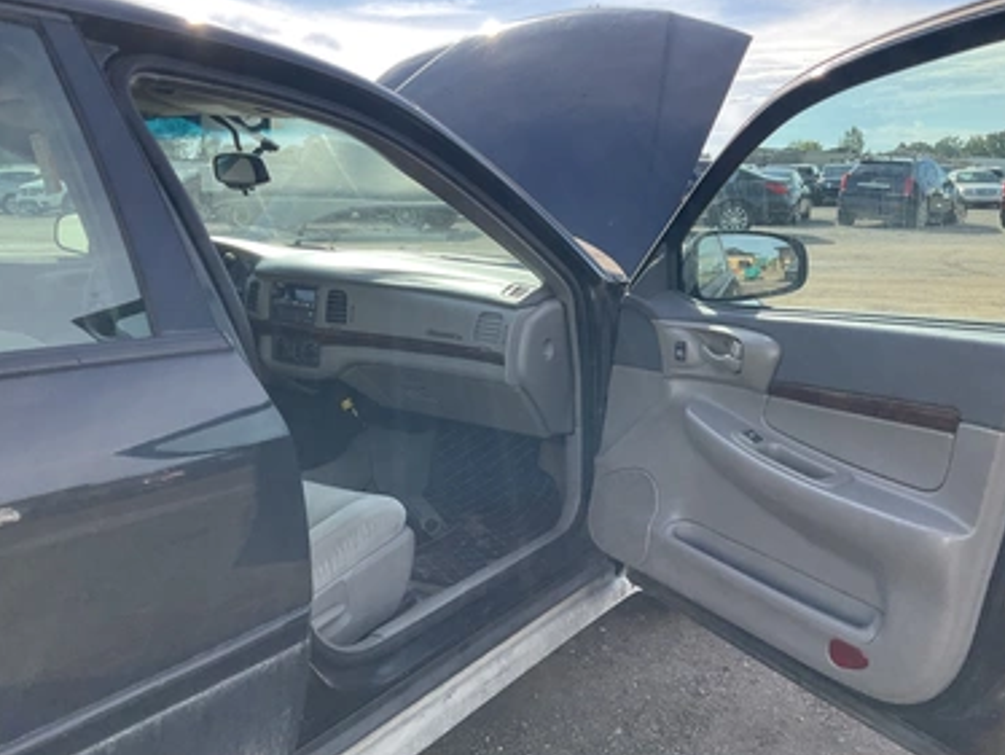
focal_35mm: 31
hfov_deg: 58.3
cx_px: 508
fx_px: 901
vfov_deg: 45.5
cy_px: 382
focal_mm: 3
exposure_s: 1/657
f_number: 1.8
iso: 25
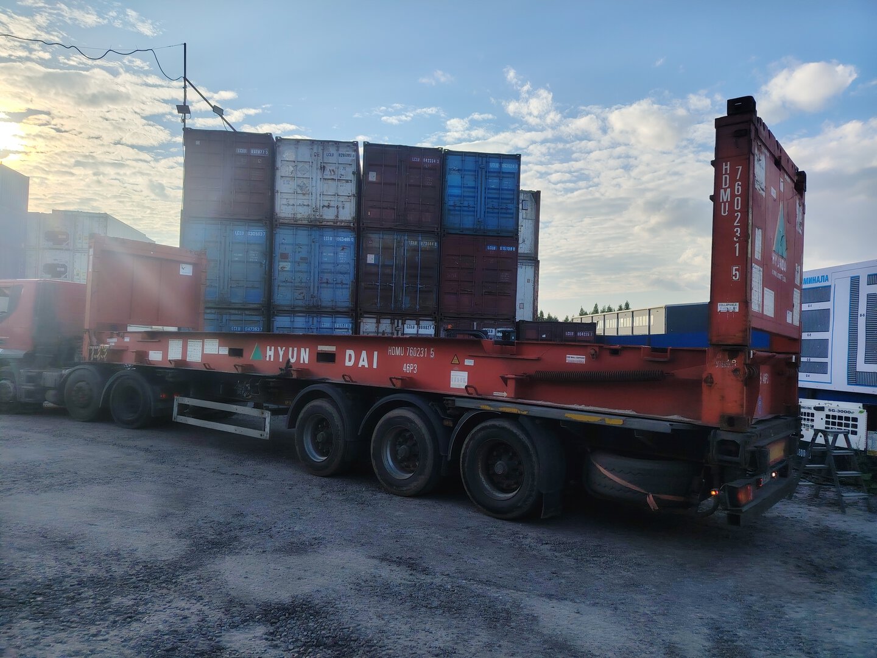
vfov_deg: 56.8
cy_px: 329
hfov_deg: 71.6
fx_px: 608
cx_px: 438
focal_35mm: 24
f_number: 1.75
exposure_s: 1/912
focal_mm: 5.25
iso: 100
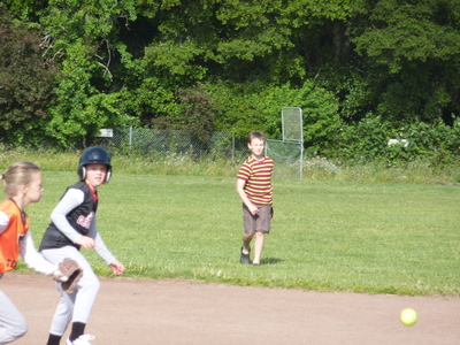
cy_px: 172
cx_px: 230
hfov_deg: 6.6
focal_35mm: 300
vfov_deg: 5.0
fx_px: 3987
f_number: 4.9
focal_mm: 49.2
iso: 125
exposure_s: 1/250
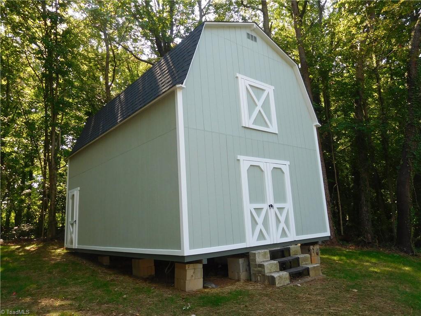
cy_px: 158
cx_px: 210
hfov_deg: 69.4
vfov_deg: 54.9
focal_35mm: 25
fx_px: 304
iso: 125
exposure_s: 1/125
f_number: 3.4
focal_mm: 4.5
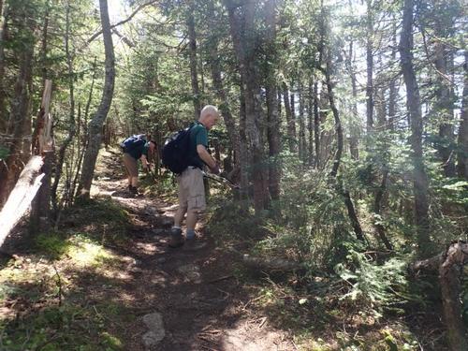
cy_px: 176
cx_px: 234
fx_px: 338
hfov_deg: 69.4
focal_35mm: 25
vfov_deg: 54.9
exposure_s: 1/125
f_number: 2.8
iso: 100
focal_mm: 4.5
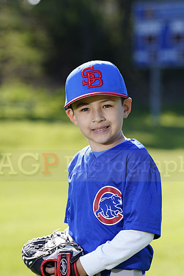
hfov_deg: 5.5
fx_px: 1907
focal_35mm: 249
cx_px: 114
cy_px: 160
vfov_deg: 8.3
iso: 100
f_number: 5
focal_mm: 173
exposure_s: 1/250
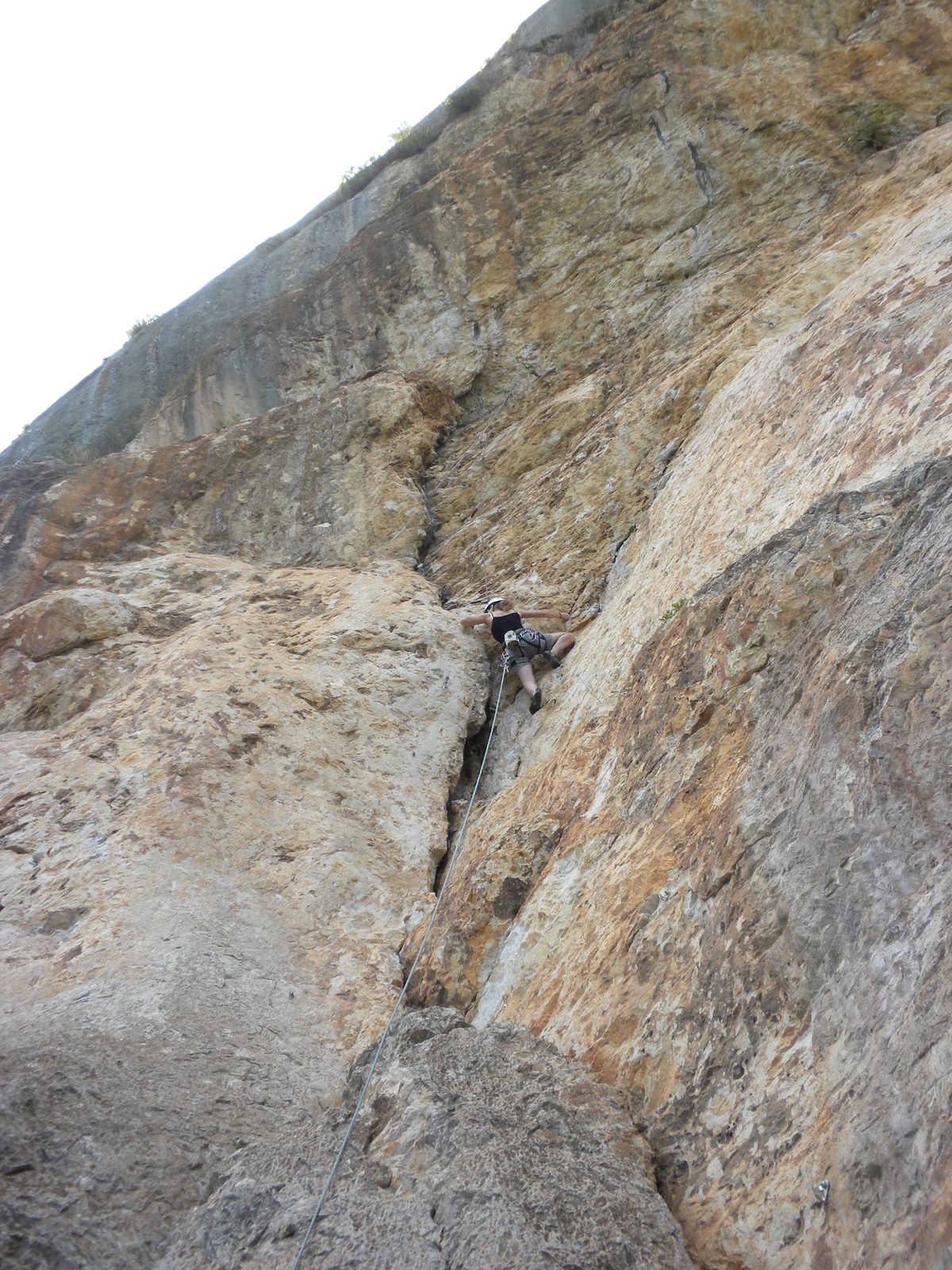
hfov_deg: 38.7
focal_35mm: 37
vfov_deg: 50.1
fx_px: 1357
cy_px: 635
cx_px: 476
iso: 64
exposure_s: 1/156
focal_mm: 6.6
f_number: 3.5
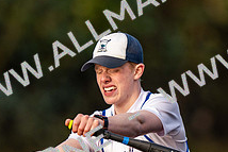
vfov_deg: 0.8
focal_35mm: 1627
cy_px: 122
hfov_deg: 1.3
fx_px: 10311
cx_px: 80
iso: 1000
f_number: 4
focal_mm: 600
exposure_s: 1/2500
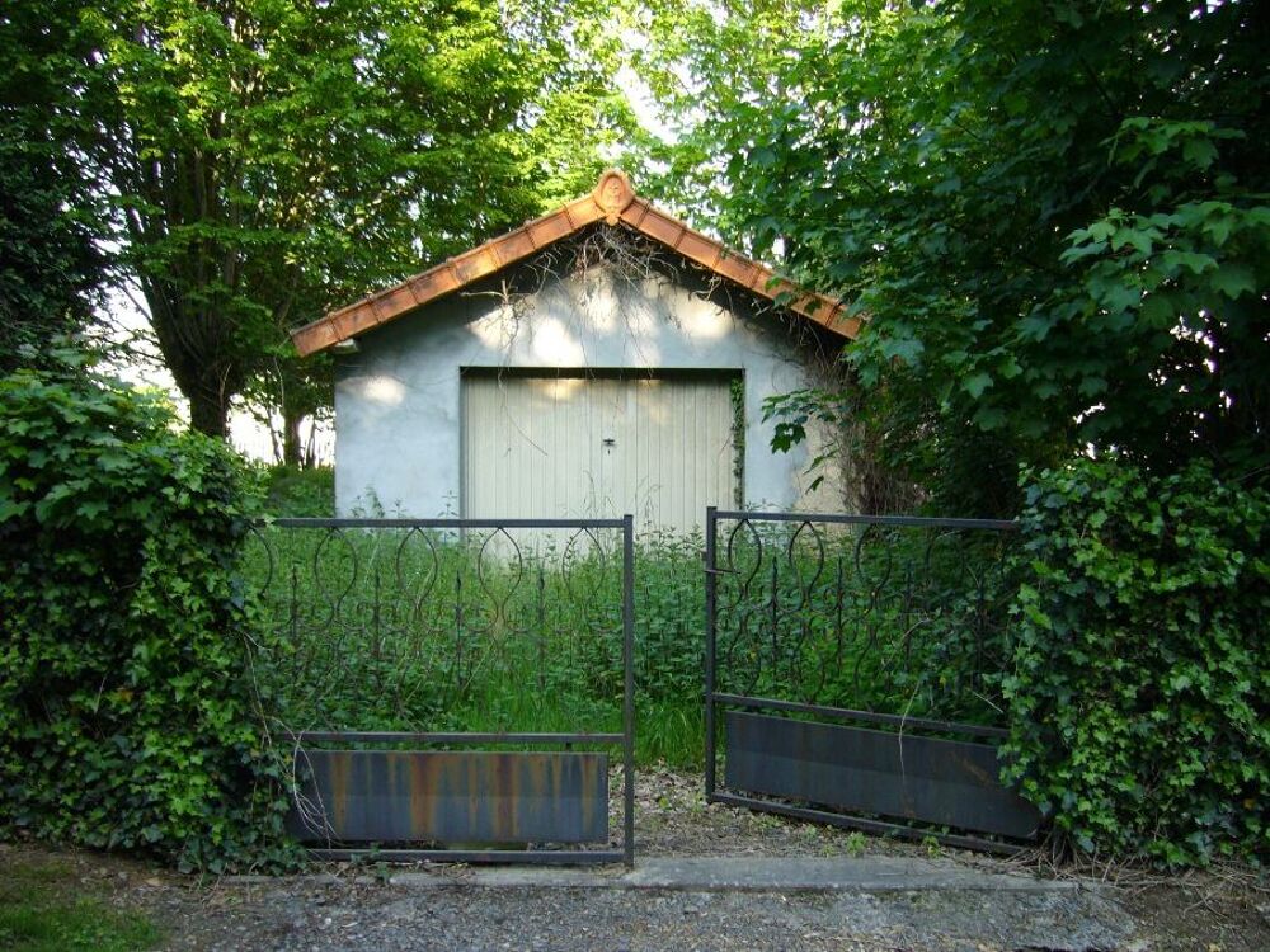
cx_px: 635
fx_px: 1284
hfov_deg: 52.6
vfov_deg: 40.7
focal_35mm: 35
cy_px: 476
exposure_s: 1/125
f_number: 2.8
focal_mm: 5.8
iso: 100
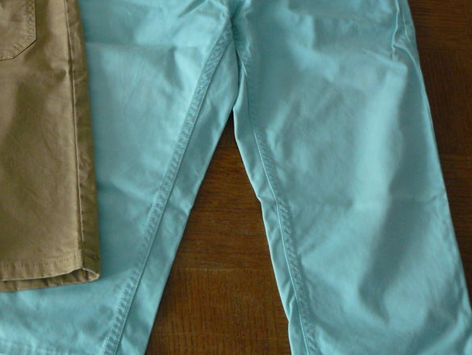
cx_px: 83
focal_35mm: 61
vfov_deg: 24.0
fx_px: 832
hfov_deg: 30.8
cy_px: 125
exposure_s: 1/25
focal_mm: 6
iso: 200
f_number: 2.8
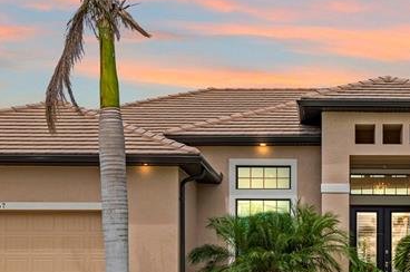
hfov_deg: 31.0
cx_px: 301
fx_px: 728
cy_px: 231
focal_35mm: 64
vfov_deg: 20.8
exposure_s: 1/8000
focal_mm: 23
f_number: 7.1
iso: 320
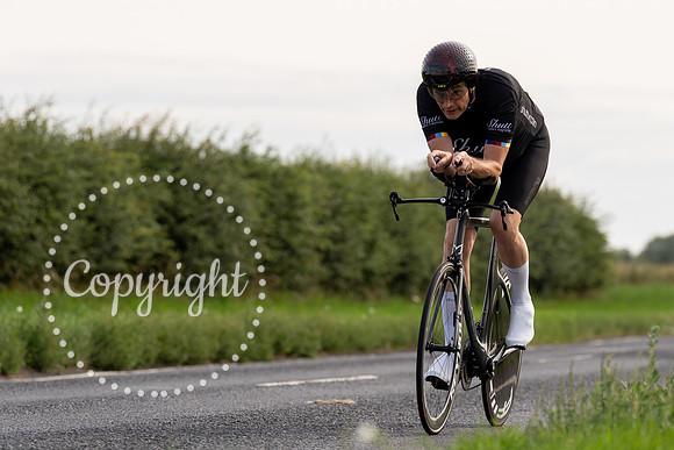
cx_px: 415
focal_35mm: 189
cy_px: 185
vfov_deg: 7.3
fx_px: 3541
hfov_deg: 10.9
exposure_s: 1/1000
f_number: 4
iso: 160
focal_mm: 150
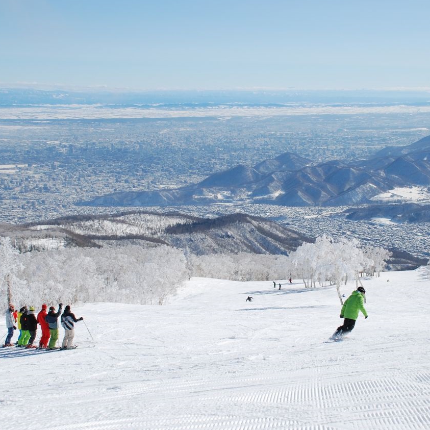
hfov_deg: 27.6
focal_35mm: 62
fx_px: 871
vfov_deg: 27.7
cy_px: 214
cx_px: 279
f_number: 9
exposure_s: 1/320
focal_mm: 32
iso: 100
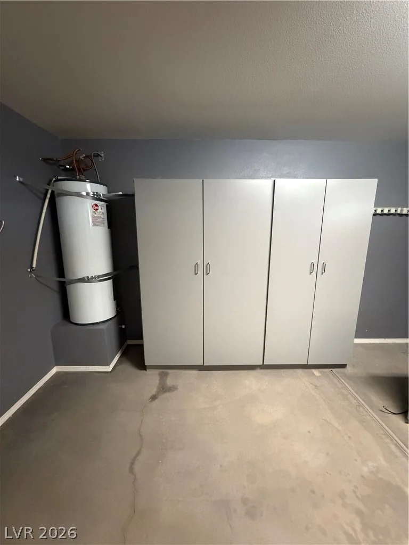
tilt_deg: -10.7
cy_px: 272
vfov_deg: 102.1
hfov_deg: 85.7
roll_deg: +0.5
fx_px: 221
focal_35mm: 14
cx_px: 204
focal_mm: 2.22
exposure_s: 1/60
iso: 1250
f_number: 2.2
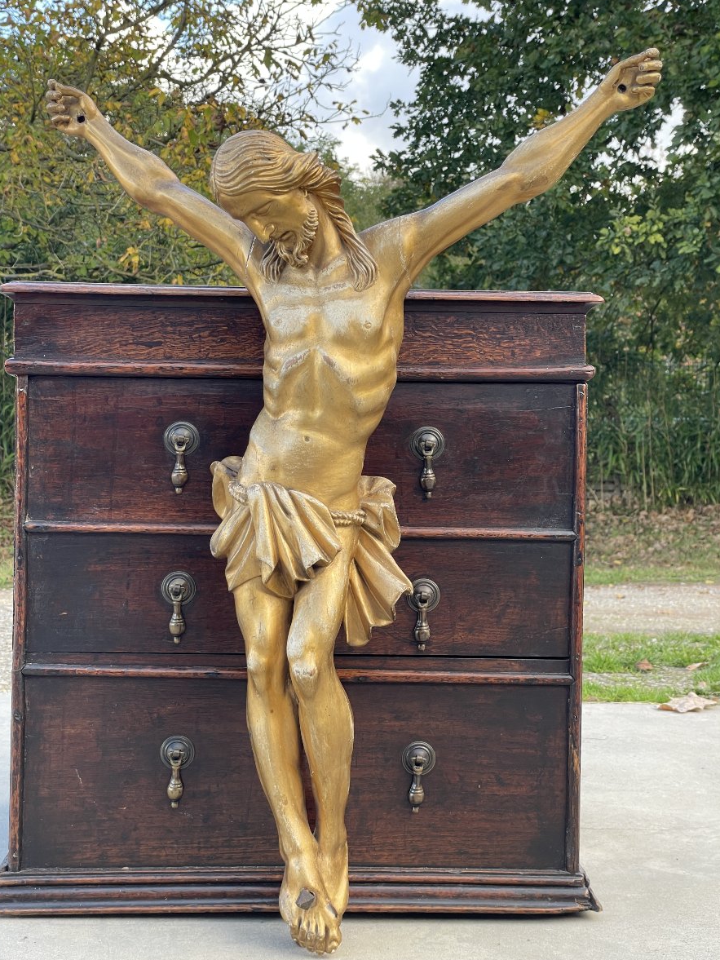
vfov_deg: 36.2
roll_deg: -0.7
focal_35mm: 53
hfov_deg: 27.5
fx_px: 1470
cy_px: 476
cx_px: 359
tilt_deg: +0.3
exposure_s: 1/99
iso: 32
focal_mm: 6
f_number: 2
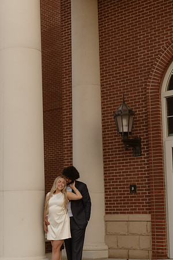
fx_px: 541
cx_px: 86
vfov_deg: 27.0
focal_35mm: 75
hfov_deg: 18.2
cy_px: 130
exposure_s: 1/250
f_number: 1.4
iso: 250
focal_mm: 50
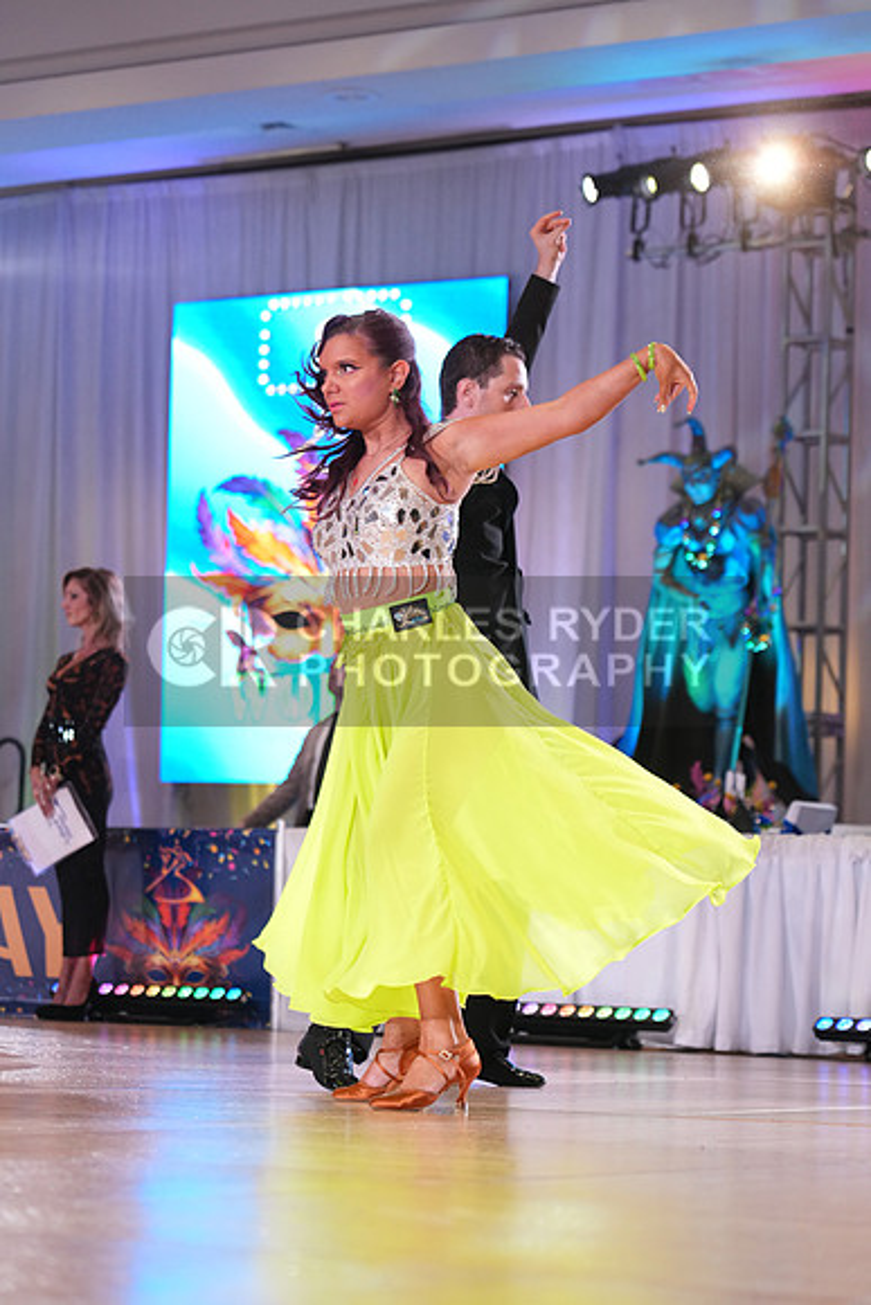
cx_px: 436
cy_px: 652
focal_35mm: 105
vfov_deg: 19.5
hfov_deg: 13.0
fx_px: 3808
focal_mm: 105
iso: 2000
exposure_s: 1/320
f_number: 4
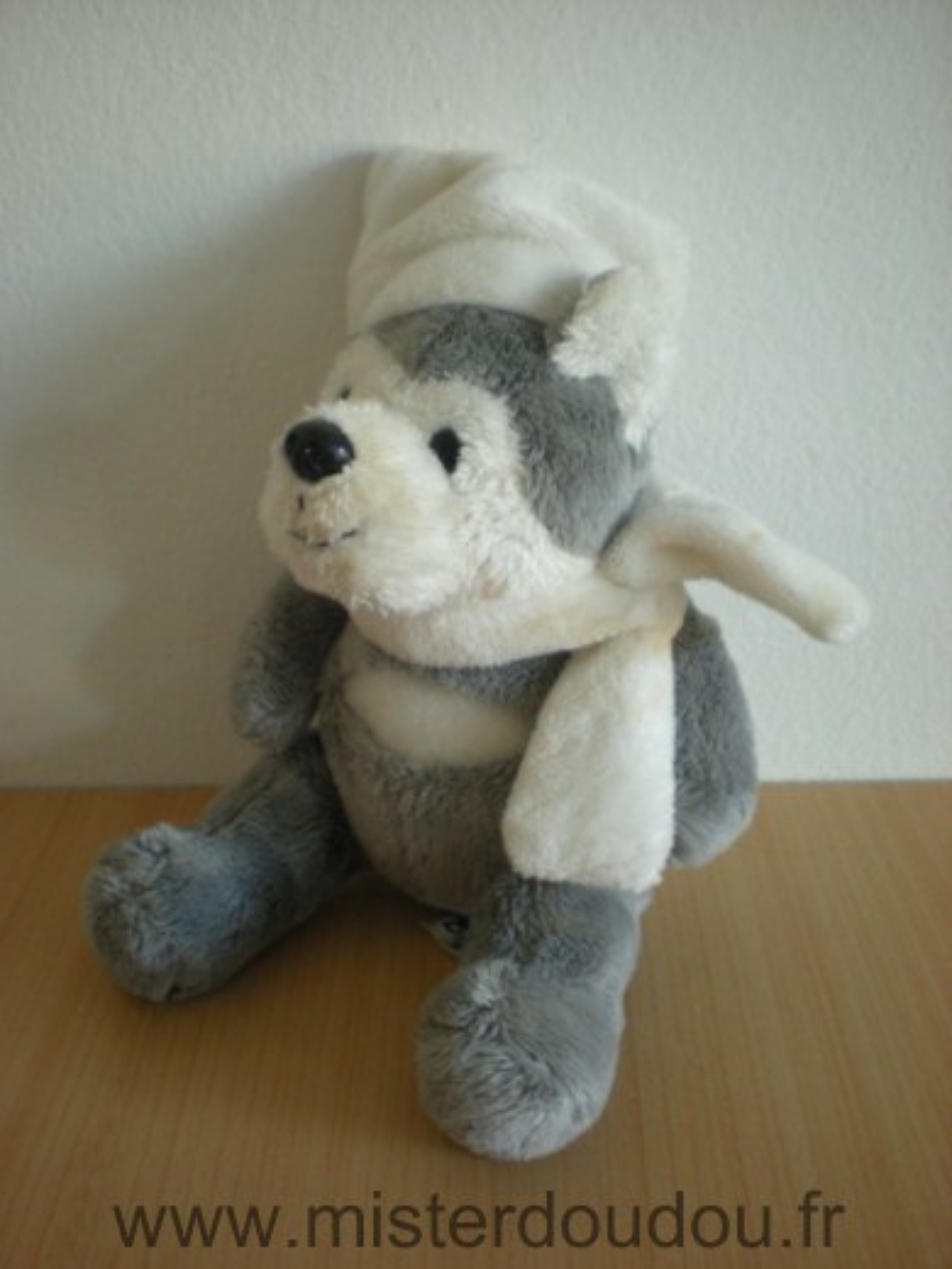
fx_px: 1393
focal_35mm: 38
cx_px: 476
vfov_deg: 49.0
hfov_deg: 37.7
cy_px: 634
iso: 200
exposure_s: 1/11.5
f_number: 3.1
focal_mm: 6.3
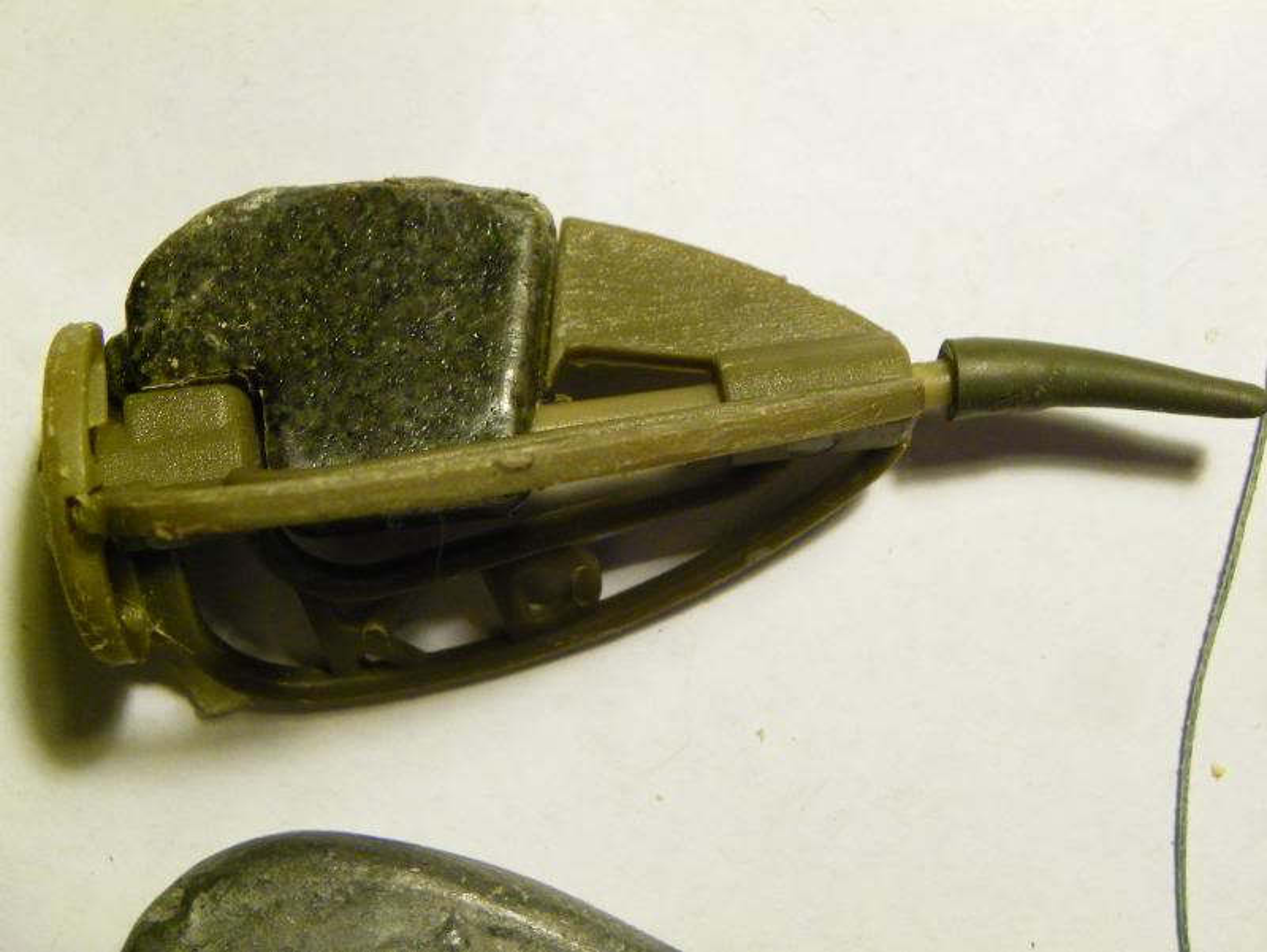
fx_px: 1904
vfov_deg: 28.1
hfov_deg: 36.8
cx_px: 634
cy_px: 476
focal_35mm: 52
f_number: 3.5
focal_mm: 9.2
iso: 250
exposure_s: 1/40
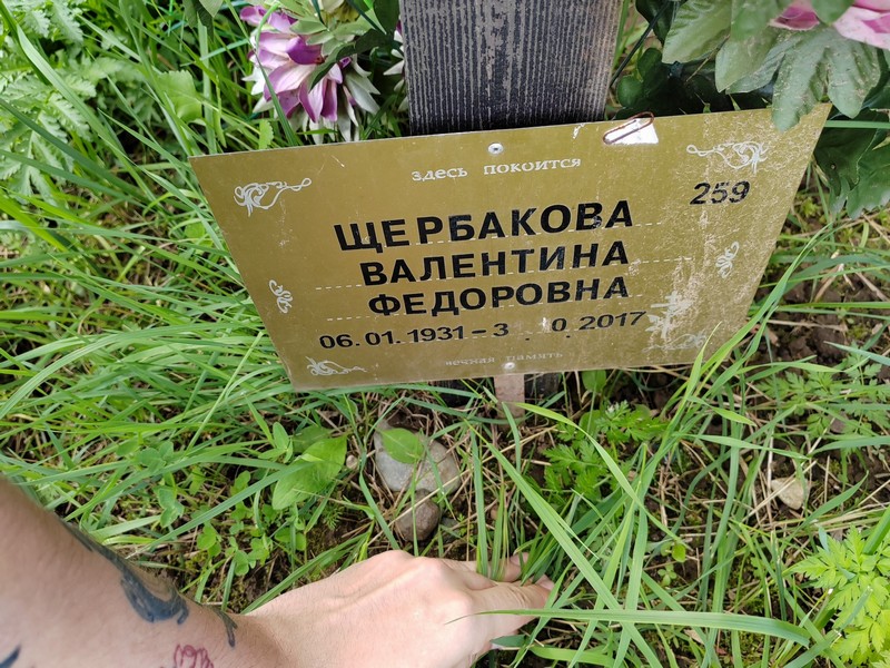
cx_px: 445
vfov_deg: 51.4
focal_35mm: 27
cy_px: 334
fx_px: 694
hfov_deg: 65.3
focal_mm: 5.52
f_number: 1.9
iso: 125
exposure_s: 1/190
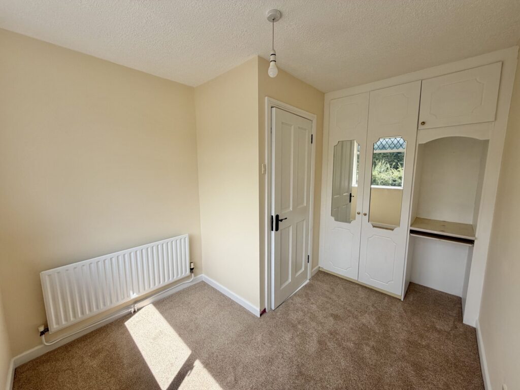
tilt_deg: -8.4
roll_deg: +0.3
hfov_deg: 102.1
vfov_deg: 85.7
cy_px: 195
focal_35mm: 14
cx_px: 260
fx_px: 210
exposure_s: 1/502
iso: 50
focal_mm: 2.22
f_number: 2.2
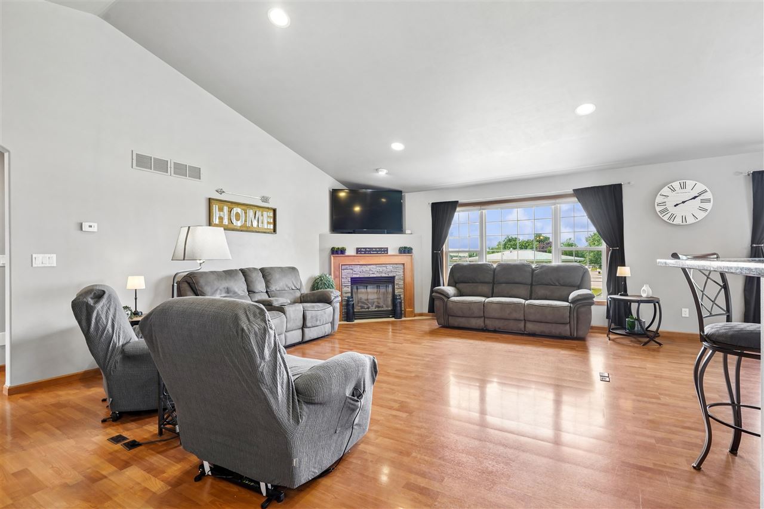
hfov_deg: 96.7
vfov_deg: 73.7
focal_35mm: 16
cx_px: 382
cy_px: 254
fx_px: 339
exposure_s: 1/13
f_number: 9
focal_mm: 16
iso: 800
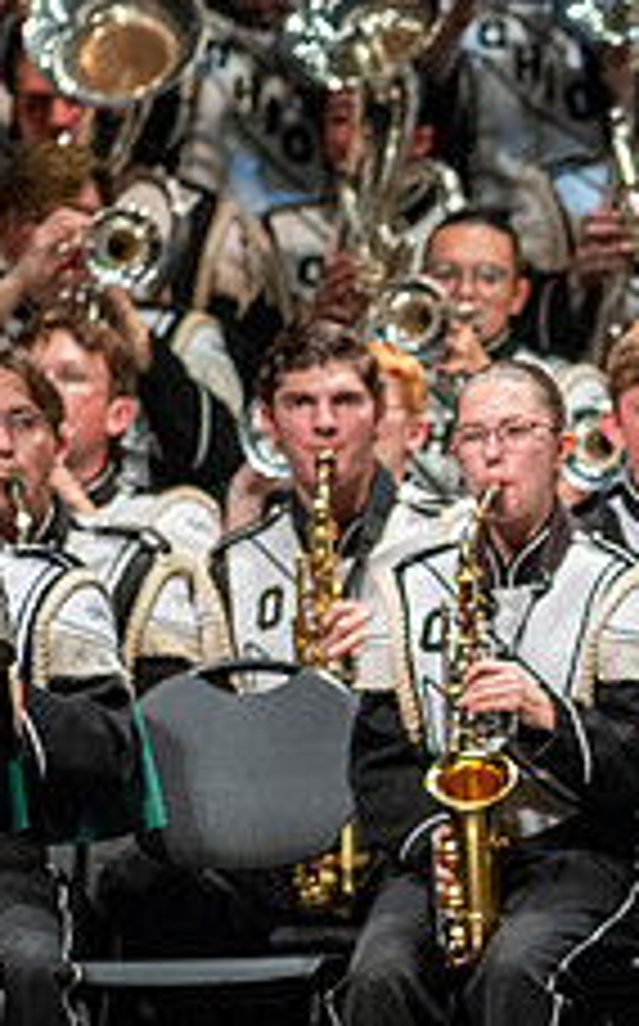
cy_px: 724
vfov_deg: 2.7
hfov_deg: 1.7
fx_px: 21733
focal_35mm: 778
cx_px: 1215
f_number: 5.6
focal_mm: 300
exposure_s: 1/400
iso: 5000
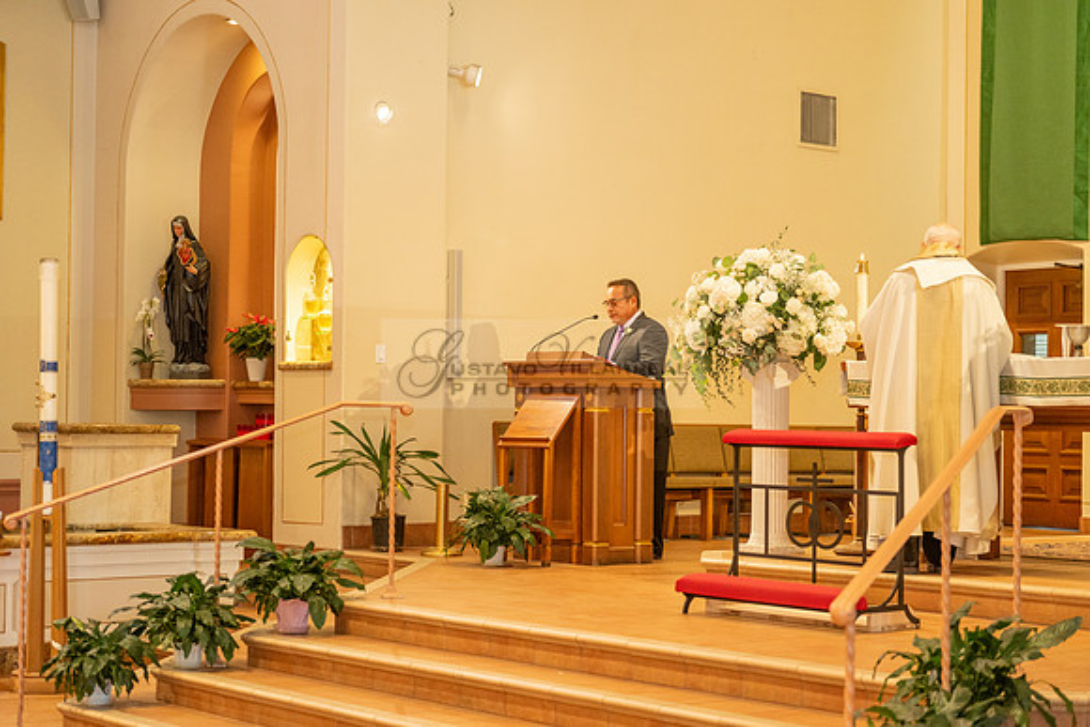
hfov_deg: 28.8
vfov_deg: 19.5
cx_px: 545
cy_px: 364
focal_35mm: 70
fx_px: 2120
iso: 1600
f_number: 2.8
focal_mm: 70
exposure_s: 1/160
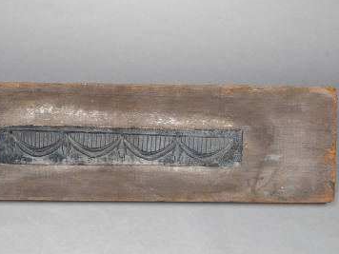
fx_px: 793
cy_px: 102
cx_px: 121
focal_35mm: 81
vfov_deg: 18.2
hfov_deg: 24.0
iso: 100
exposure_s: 1/4
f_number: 11
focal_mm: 60
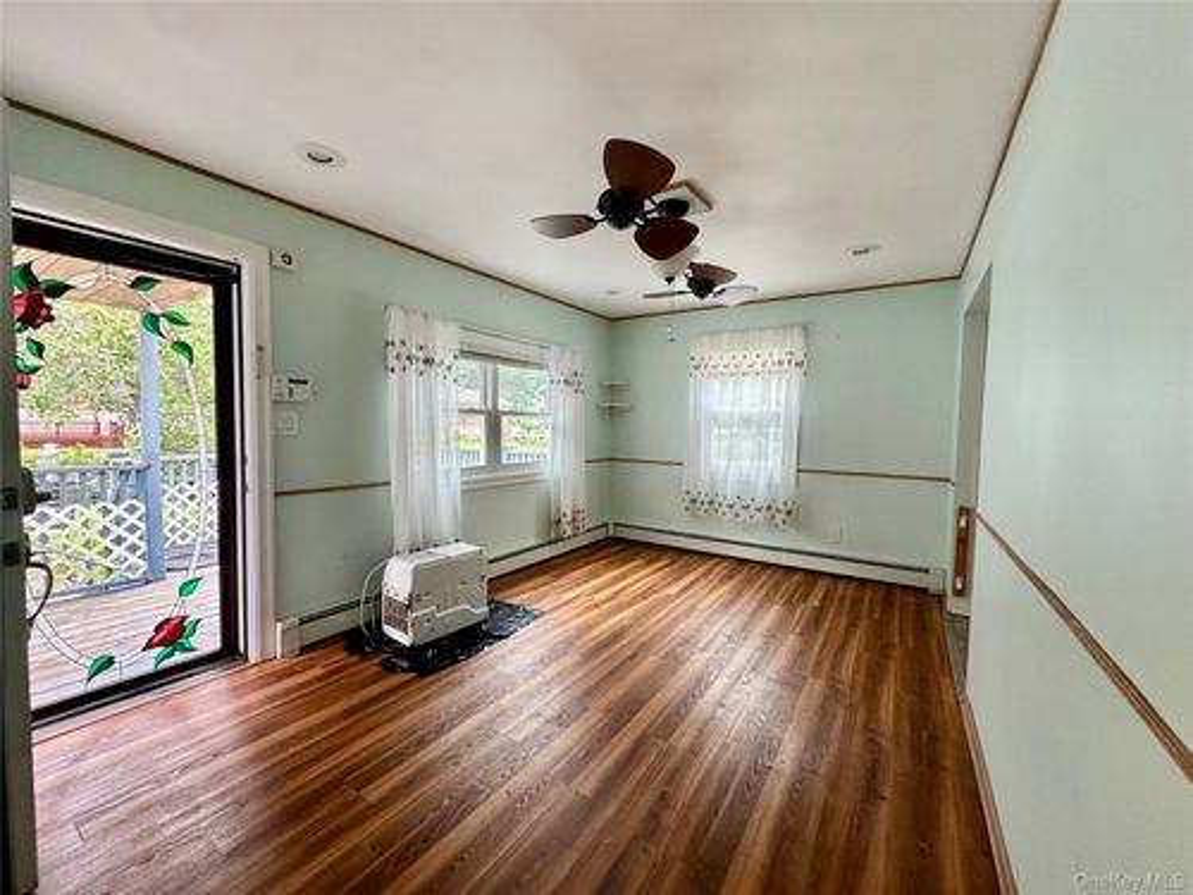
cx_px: 596
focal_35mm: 14
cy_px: 448
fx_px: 482
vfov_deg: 85.7
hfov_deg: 102.1
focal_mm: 2.22
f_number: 2.2
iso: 125
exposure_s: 1/120
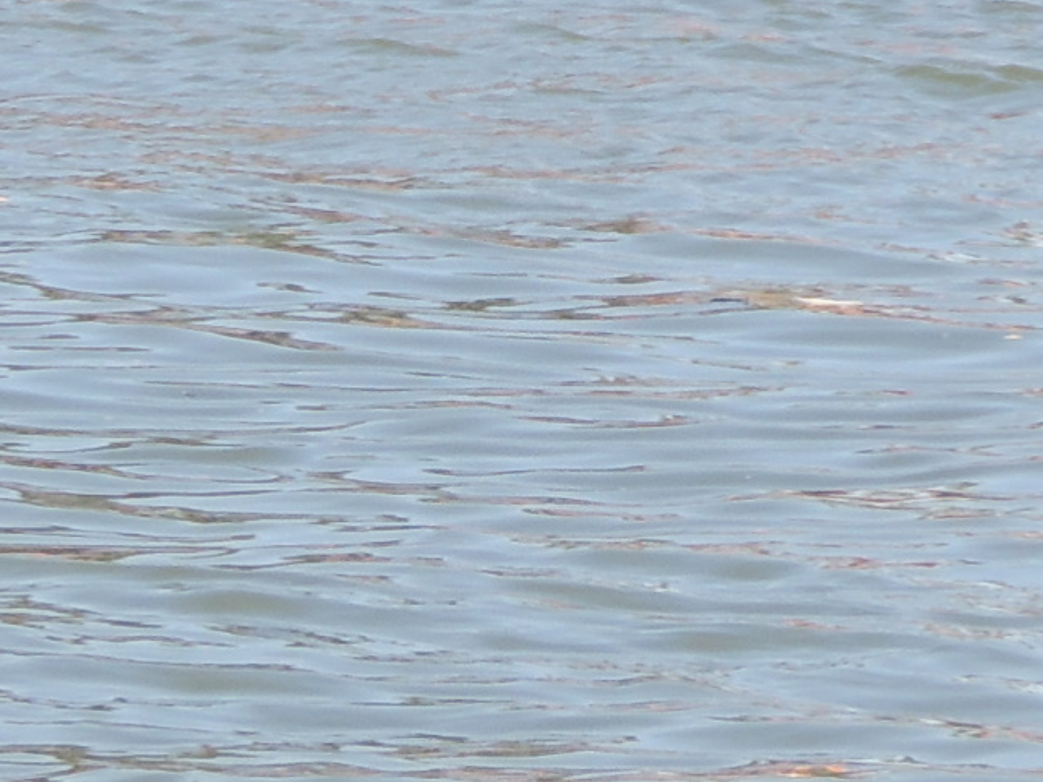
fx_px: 16057
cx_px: 475
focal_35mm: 533
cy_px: -602
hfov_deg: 3.7
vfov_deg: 2.8
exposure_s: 1/320
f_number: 4.2
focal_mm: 18.7
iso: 100
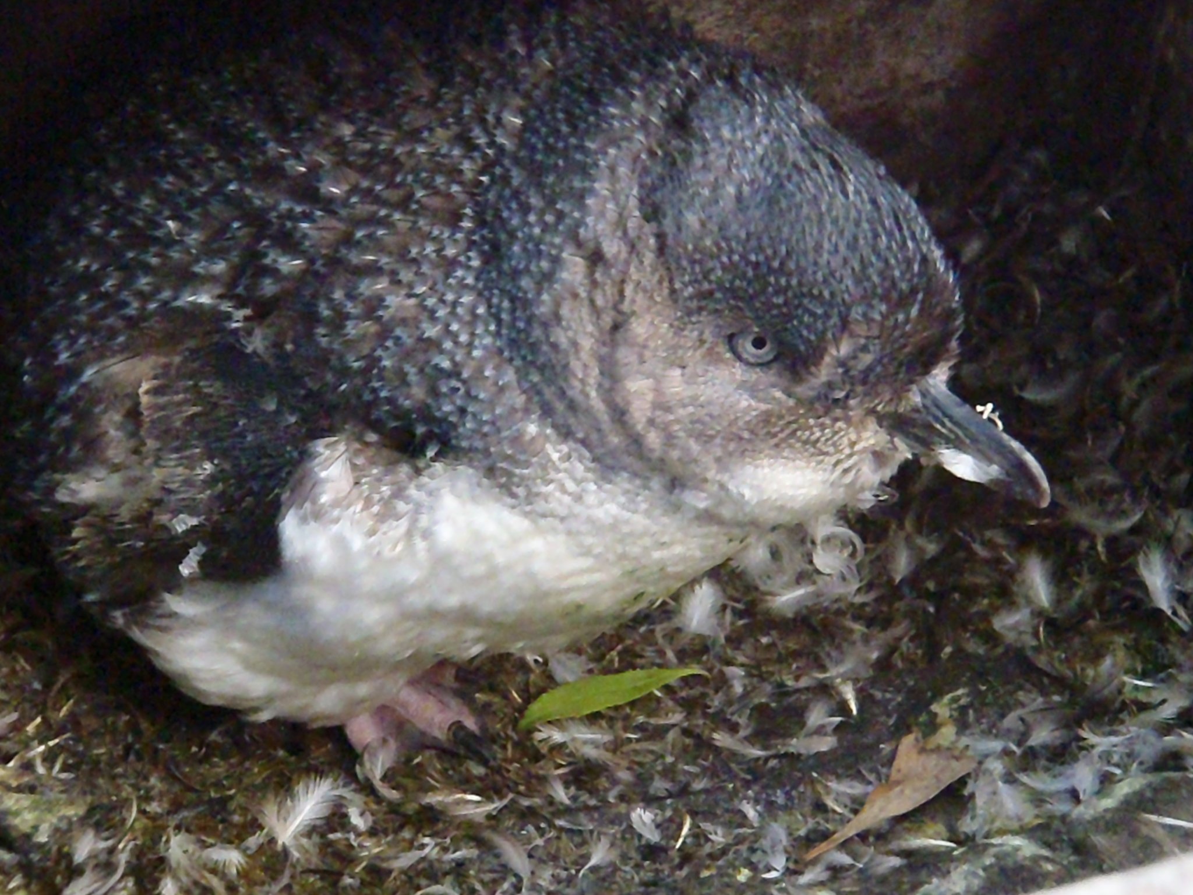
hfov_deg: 33.8
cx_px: 596
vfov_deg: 25.7
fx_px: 1964
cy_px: 448
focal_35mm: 57
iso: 2500
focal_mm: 10.34
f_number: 4.5
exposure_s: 1/125
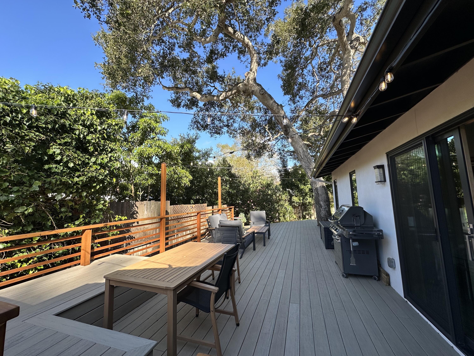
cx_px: 237
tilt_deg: +6.3
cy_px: 178
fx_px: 192
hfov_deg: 102.1
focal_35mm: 14
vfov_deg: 85.7
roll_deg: +1.8
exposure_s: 1/430
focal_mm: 2.22
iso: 40
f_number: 2.2
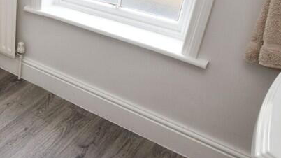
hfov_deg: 40.1
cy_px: 69
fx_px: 298
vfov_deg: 29.7
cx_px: -34
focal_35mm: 40
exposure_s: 1/125
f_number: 5.6
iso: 400
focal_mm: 10
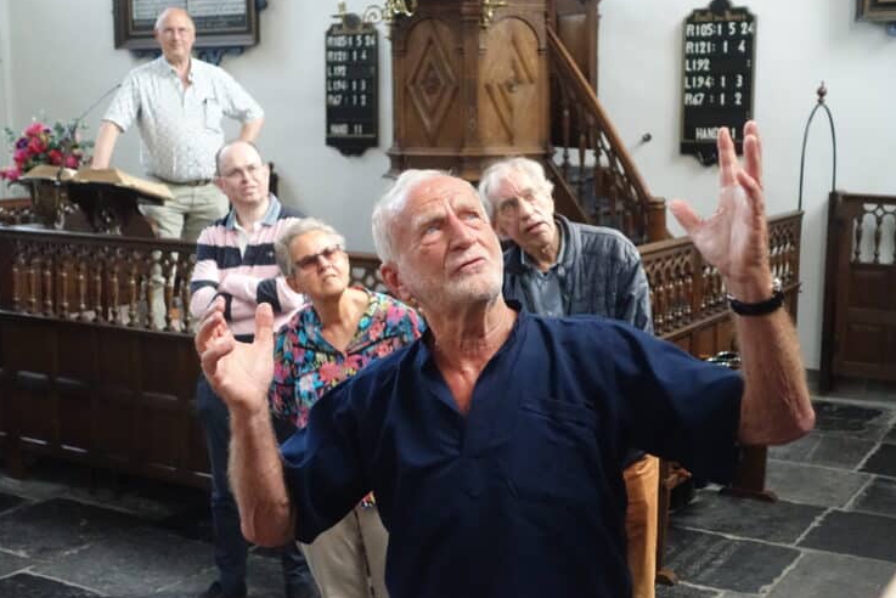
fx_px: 1245
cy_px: 293
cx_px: 460
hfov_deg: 39.6
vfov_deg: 27.0
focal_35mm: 50
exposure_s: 1/250
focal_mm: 17.7
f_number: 2.8
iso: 3200
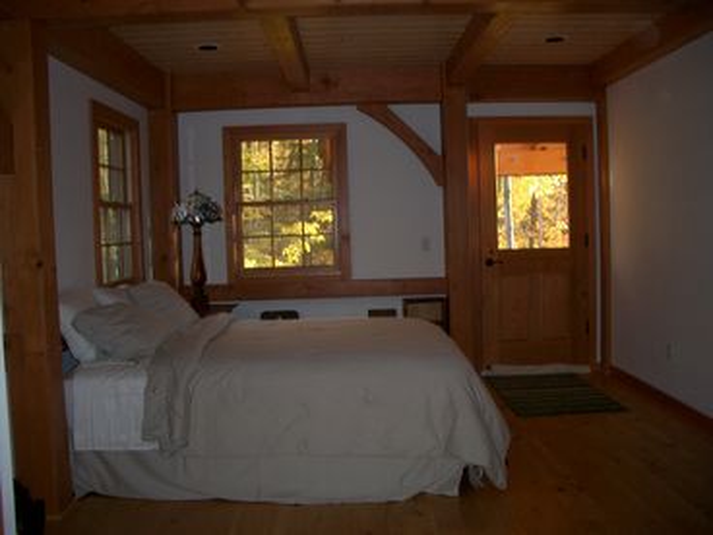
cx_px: 356
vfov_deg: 40.7
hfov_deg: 52.6
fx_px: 721
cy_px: 268
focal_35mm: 35
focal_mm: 5.8
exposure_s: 1/40
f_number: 2.6
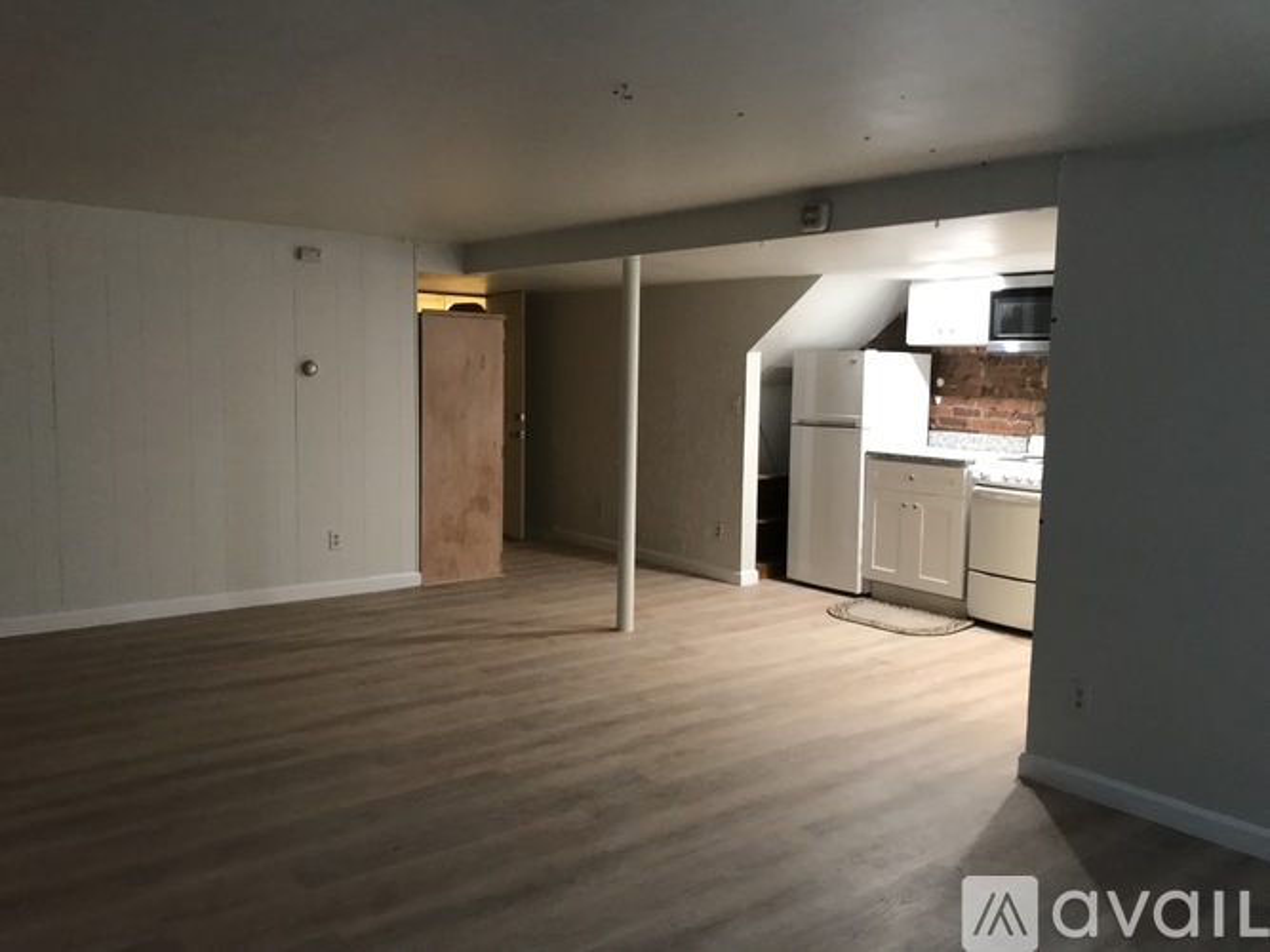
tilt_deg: -5.5
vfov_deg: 49.7
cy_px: 476
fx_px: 1027
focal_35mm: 28
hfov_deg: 63.5
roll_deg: -0.8
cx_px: 635
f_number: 1.8
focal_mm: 3.99
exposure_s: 1/30
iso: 200
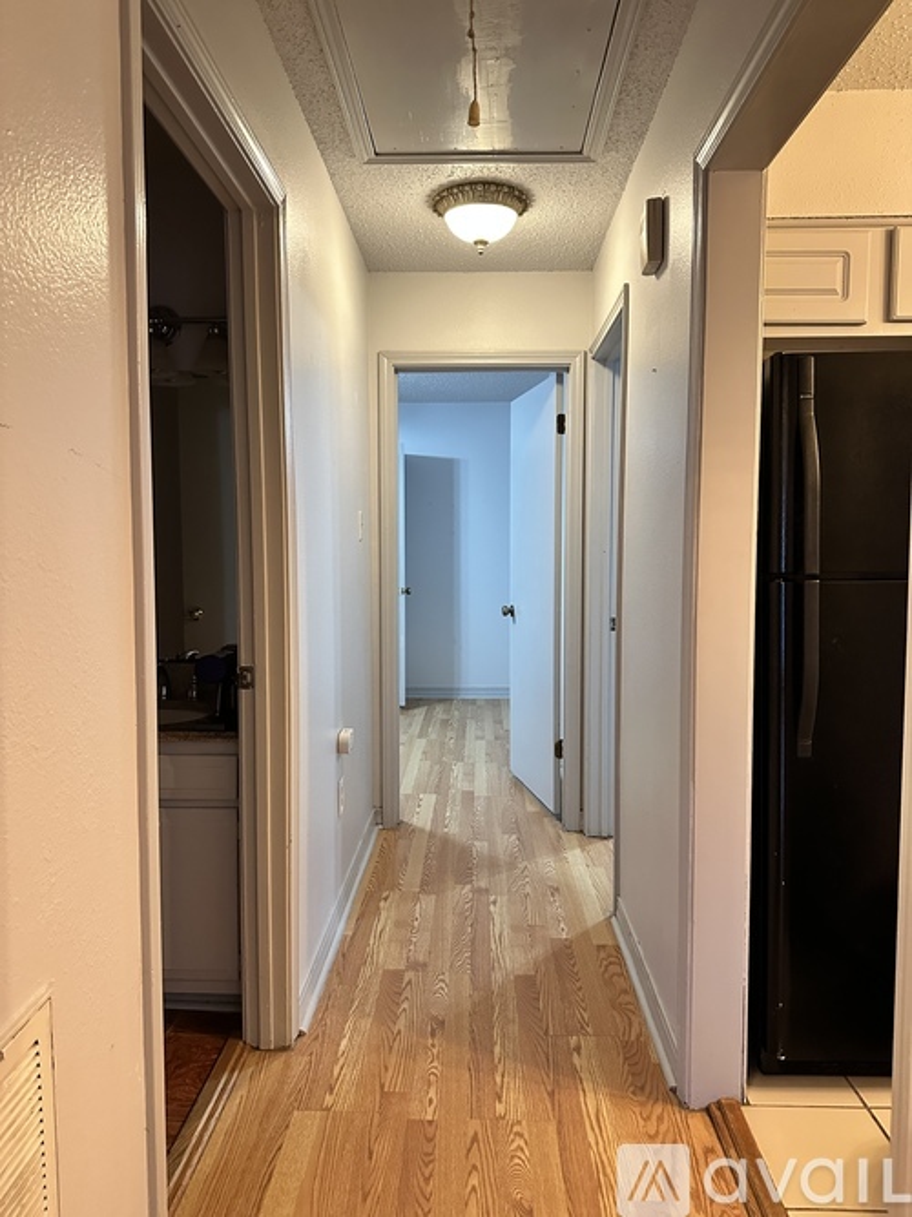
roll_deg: -0.8
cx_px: 456
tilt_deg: -2.6
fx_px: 843
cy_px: 608
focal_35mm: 24
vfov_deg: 71.6
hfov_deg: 56.8
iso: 800
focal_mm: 6.86
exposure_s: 1/60
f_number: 1.78
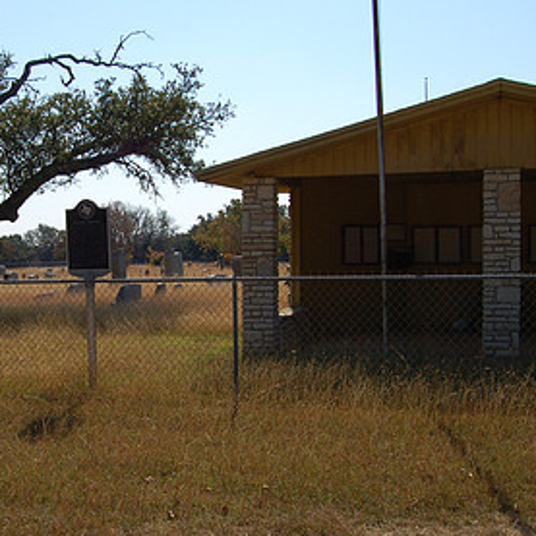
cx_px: 114
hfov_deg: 34.4
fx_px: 841
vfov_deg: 35.4
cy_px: 259
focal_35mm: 48
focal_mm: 18
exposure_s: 1/320
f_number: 11
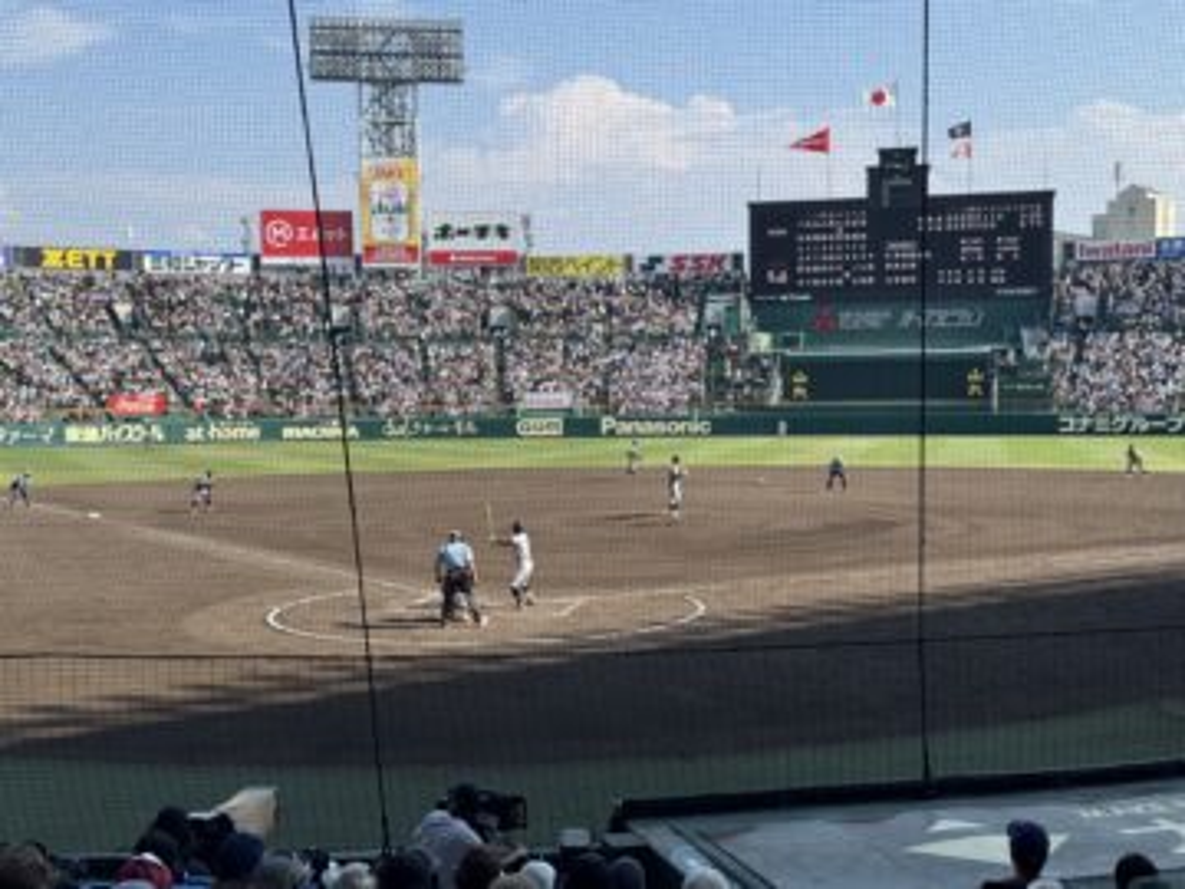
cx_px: 592
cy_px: 444
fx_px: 1643
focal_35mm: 48
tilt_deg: -1.9
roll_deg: +0.9
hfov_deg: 39.7
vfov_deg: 30.3
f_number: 1.78
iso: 64
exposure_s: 1/3425
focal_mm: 6.76
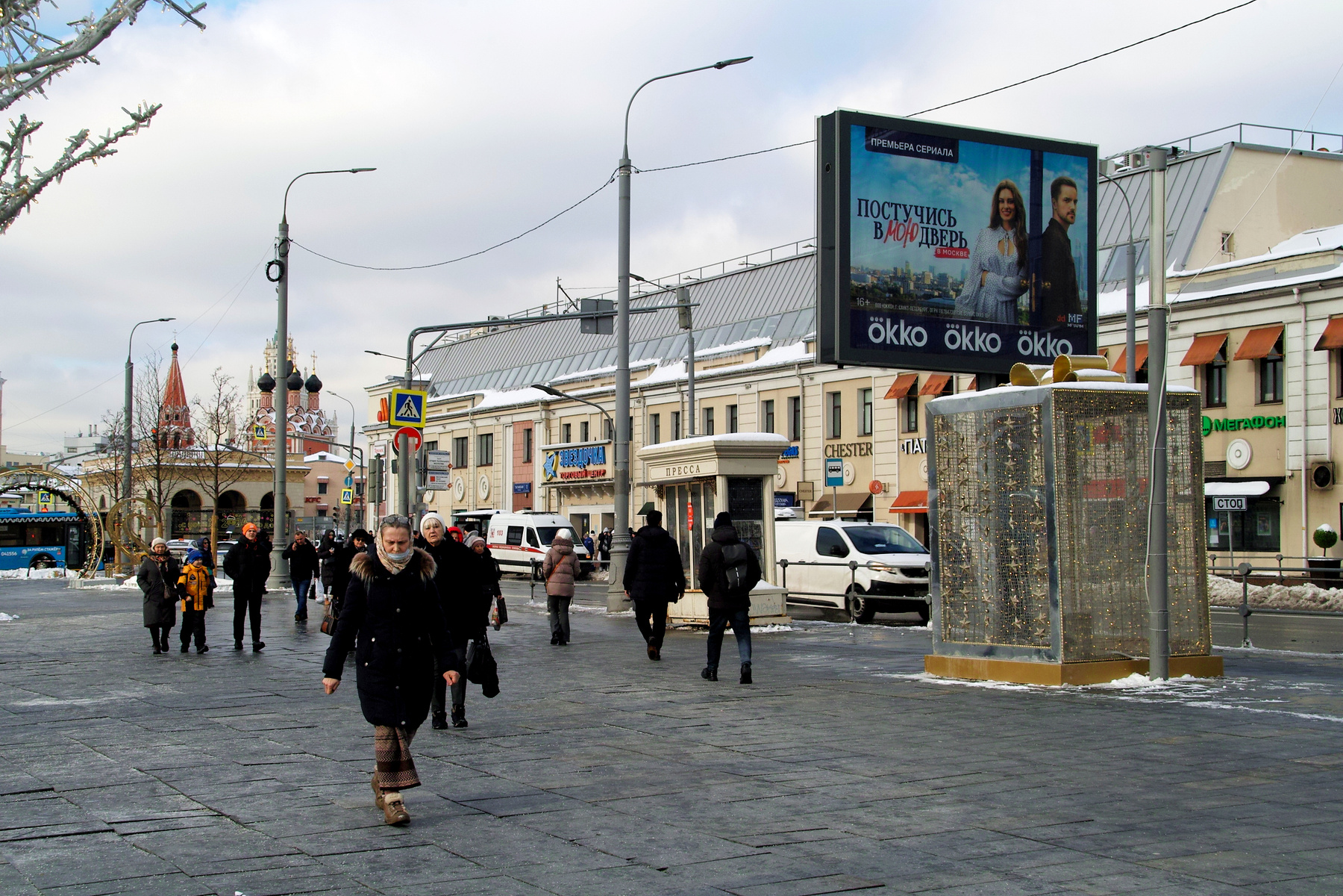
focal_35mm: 49
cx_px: 672
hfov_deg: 40.3
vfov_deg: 27.5
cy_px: 448
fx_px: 1828
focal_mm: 29
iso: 100
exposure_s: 1/200
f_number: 10
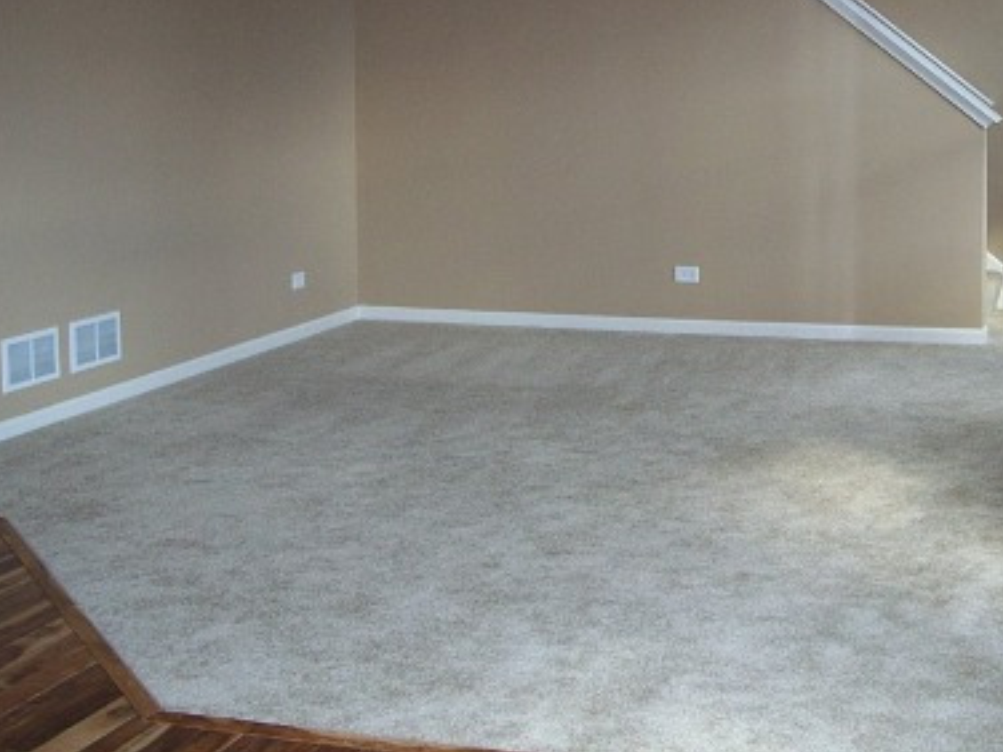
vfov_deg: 22.8
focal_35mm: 63
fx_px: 1825
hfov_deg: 30.4
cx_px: 704
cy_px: 115
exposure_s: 1/60
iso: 125
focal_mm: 7.8
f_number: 2.8
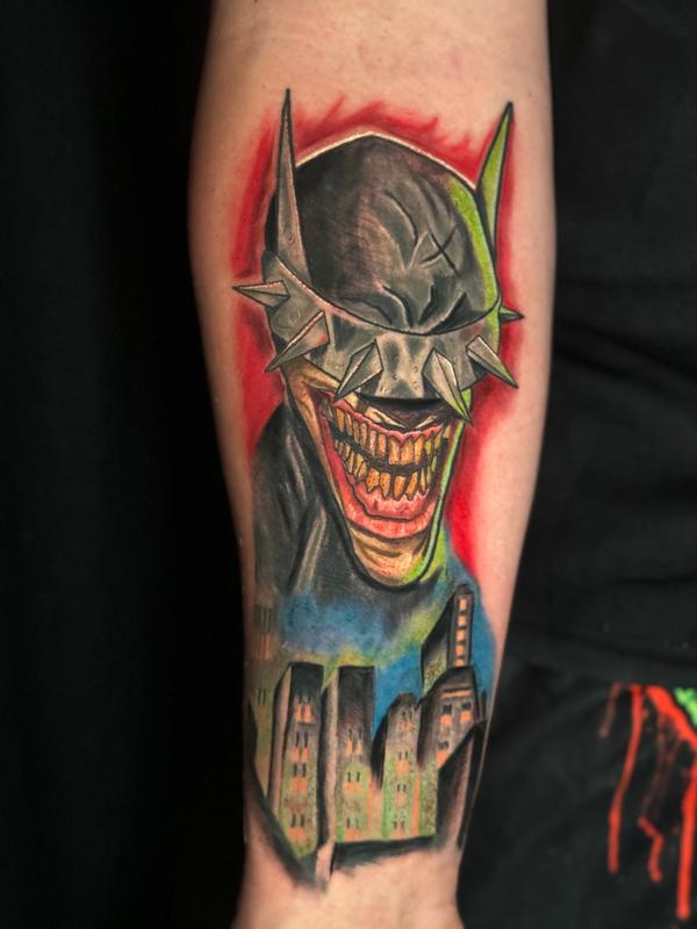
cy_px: 464
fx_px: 1289
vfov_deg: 39.7
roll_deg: +1.4
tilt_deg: -15.0
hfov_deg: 30.3
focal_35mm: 48
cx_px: 348
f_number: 1.78
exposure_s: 1/24
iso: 640
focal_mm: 6.76
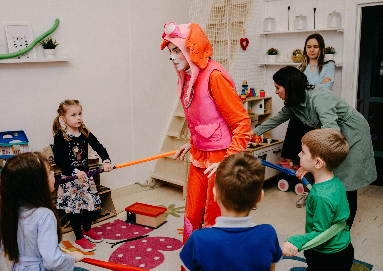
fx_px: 403
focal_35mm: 37
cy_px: 133
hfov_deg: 50.8
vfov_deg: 37.2
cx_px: 176
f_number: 3.5
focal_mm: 35
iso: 400
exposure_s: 1/160
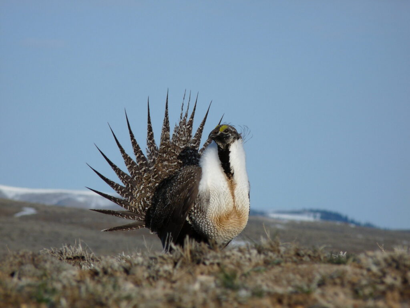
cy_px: 154
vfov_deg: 3.1
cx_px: 205
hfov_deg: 4.1
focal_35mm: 486
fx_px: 5756
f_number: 7.1
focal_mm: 86.4
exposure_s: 1/500
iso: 100
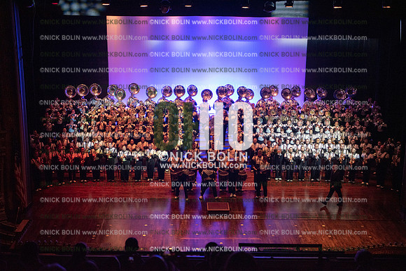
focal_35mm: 52
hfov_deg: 38.2
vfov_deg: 26.0
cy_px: 136
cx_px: 203
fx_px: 587
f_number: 2.8
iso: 2000
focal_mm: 52
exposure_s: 1/100
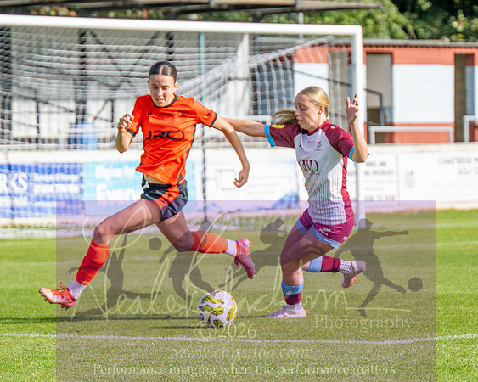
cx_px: 319
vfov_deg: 5.7
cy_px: 214
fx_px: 3827
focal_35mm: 271
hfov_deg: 7.1
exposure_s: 1/1600
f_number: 4
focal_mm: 120
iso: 125
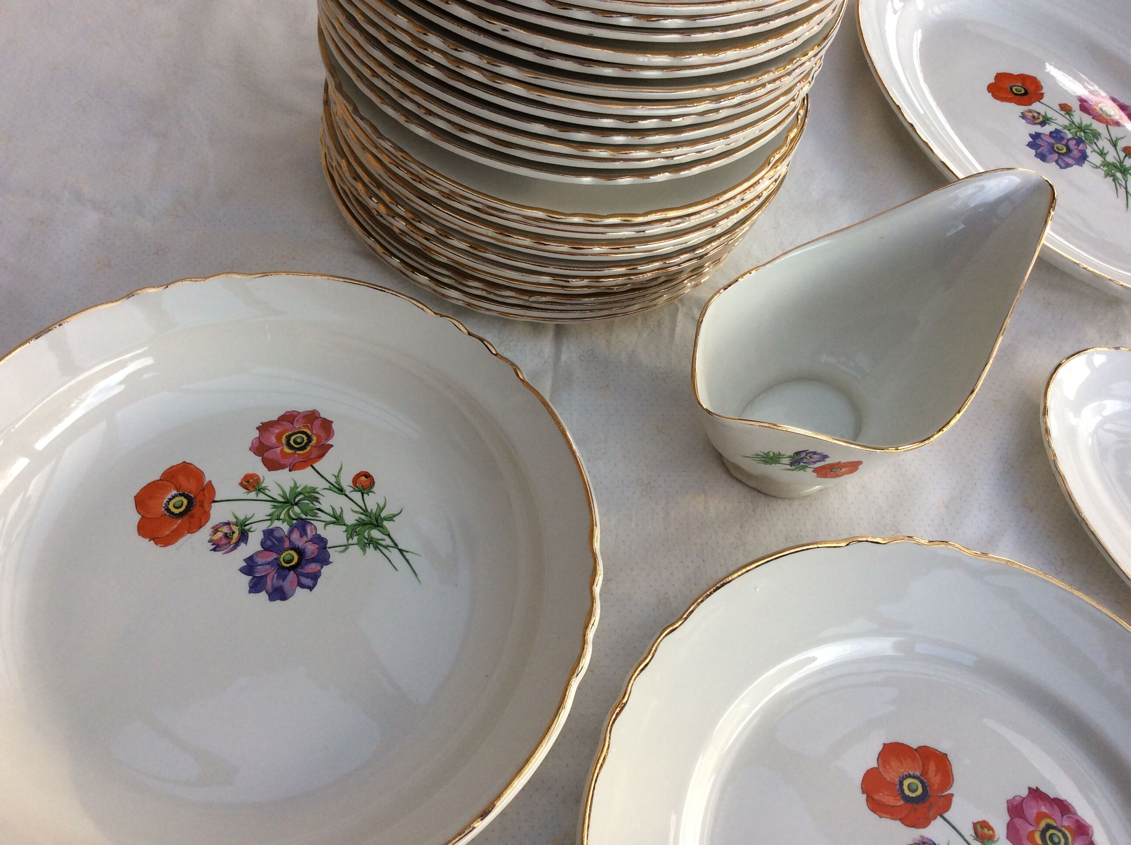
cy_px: 422
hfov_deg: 56.9
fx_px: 1044
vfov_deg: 44.1
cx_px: 566
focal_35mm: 32
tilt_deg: -57.4
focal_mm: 3.3
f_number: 2.4
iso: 40
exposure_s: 1/100
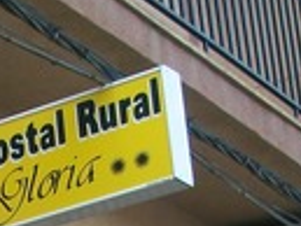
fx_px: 1889
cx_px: -56
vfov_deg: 6.4
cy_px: 645
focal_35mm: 217
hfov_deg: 9.0
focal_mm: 6.3
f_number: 3.1
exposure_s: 1/125
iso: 80
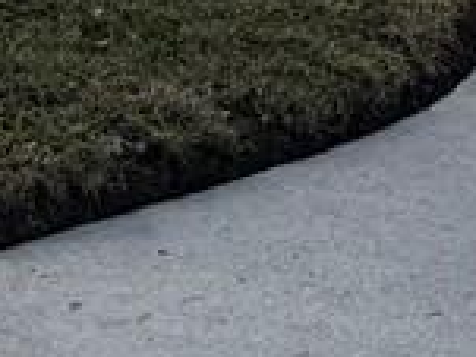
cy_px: -518
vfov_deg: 8.3
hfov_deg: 10.1
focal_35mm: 163
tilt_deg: -5.0
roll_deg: +0.5
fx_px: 2240
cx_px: -775
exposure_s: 1/11905
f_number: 1.78
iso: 100
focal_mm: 6.76
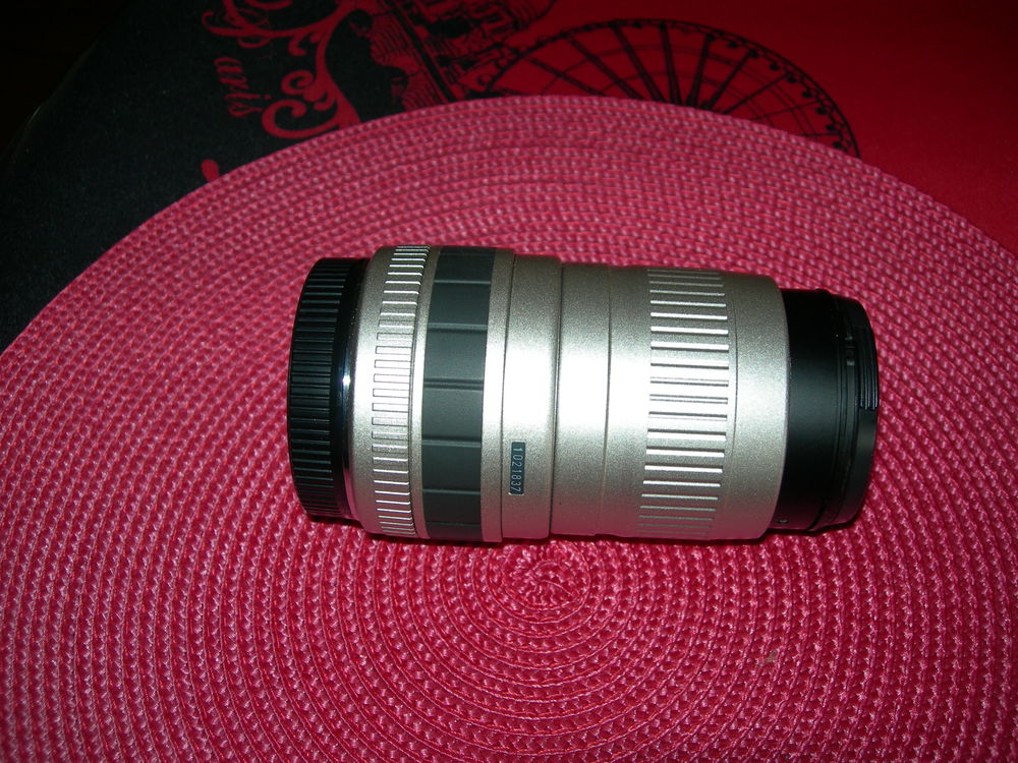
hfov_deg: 49.0
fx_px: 1118
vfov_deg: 37.7
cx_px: 509
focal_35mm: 38
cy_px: 382
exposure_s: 1/60.1
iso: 50
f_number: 2.8
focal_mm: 7.8
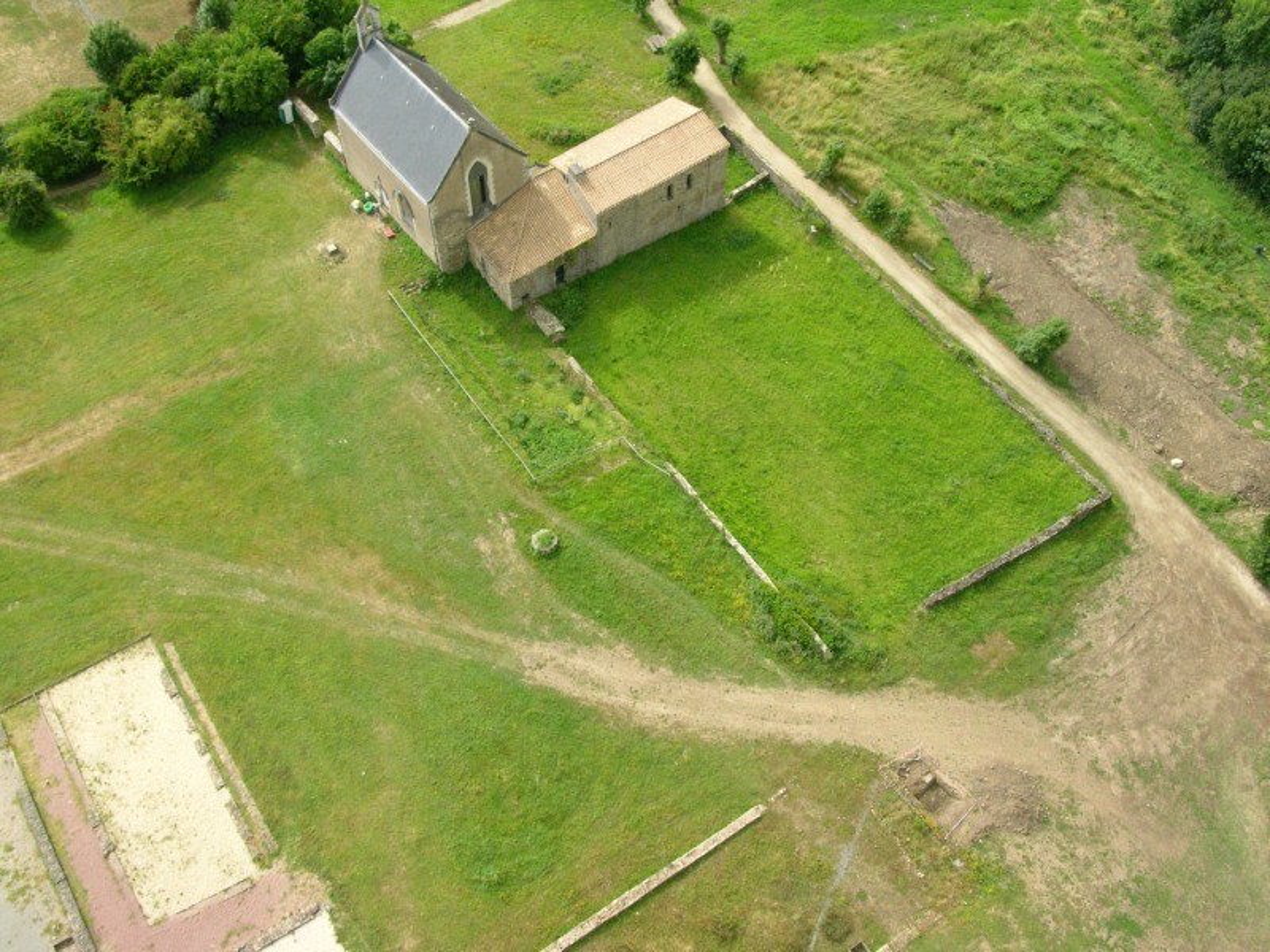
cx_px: 635
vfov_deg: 40.7
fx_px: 1284
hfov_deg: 52.6
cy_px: 476
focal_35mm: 35
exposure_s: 1/500
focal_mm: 8.9
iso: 200
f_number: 5
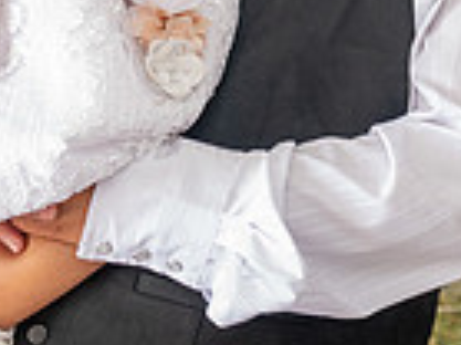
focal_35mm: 177
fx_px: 2355
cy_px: -128
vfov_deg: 8.2
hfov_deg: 11.2
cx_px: 166
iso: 800
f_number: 3.5
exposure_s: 1/200
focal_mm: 44
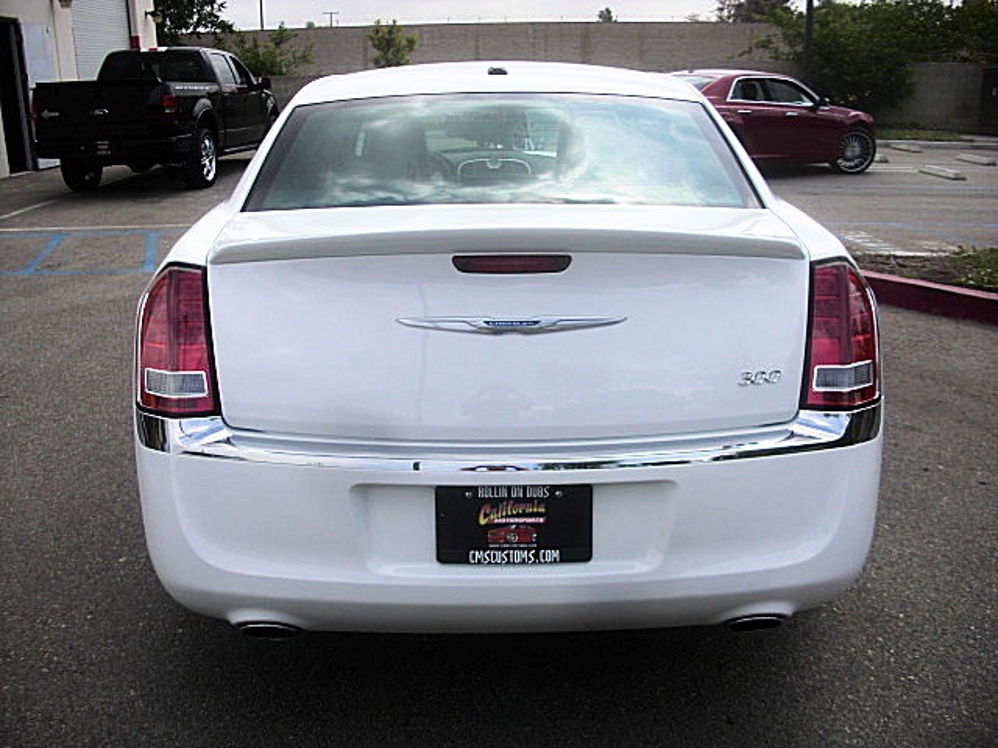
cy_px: 374
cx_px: 499
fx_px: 1038
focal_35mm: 36
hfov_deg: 51.4
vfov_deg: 39.7
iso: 50
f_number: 2.8
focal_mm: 6.3
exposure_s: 1/1000
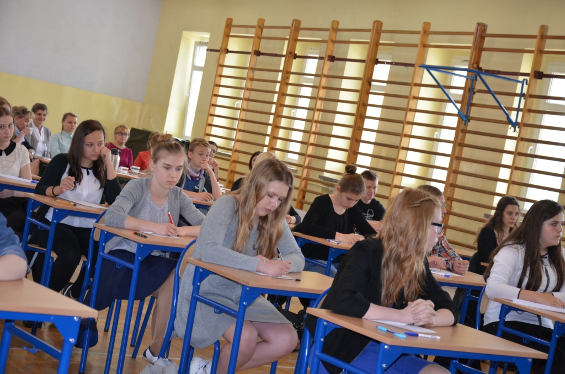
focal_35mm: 72
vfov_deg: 18.8
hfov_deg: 28.1
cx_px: 282
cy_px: 187
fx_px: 1128
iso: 450
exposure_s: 1/60
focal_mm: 48
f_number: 4.8
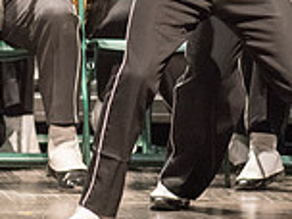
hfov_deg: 1.8
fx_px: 9296
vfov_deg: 1.3
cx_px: -148
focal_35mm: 1102
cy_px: -37
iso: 4000
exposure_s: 1/125
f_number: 2.8
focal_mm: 300
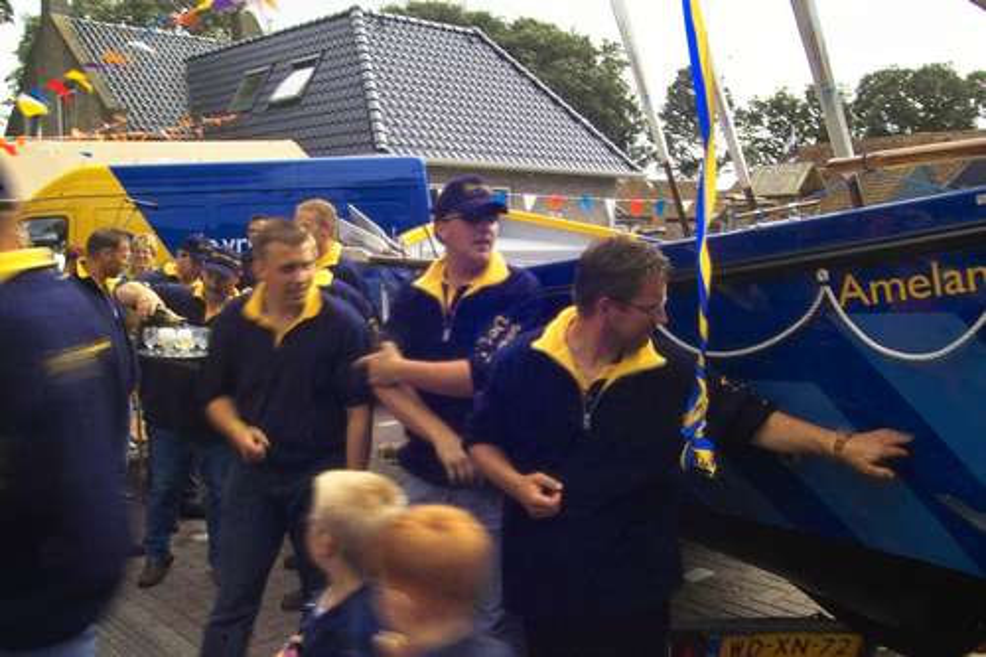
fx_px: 958
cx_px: 493
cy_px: 328
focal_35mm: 35
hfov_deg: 54.5
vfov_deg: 37.8
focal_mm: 21
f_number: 3.5
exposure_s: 1/10
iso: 100
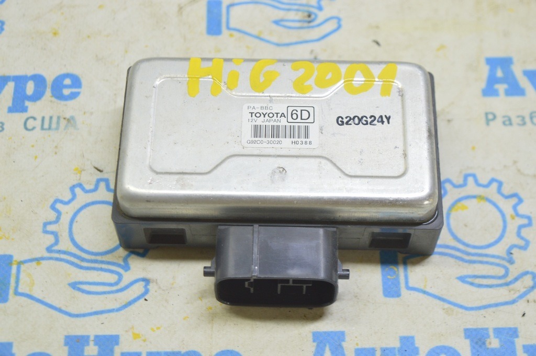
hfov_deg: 29.3
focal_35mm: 69
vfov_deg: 19.7
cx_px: 268
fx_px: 1026
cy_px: 178
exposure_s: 1/20
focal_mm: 46
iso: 400
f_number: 5.6
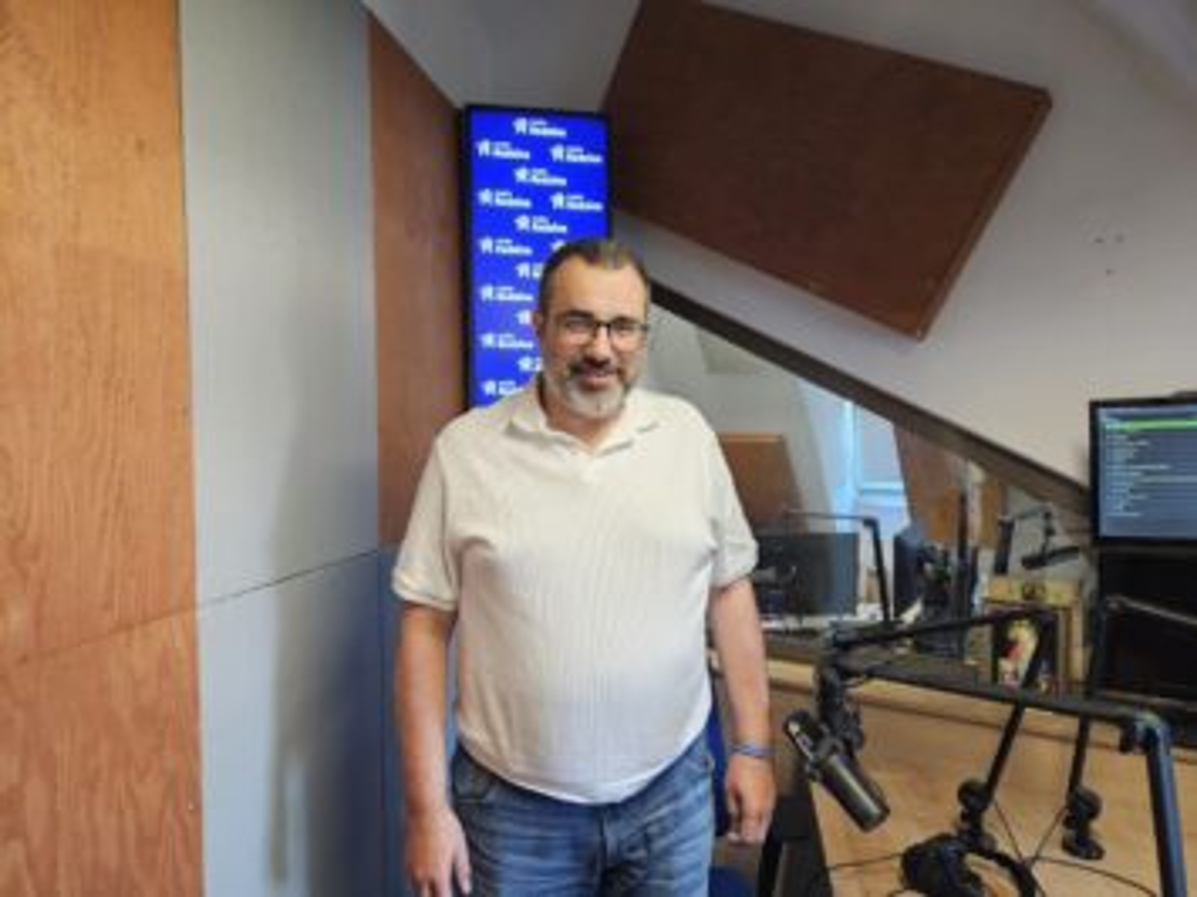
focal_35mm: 23
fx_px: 795
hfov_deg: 73.9
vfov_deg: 58.9
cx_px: 598
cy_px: 448
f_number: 1.8
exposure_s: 1/100
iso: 1000
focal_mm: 5.4
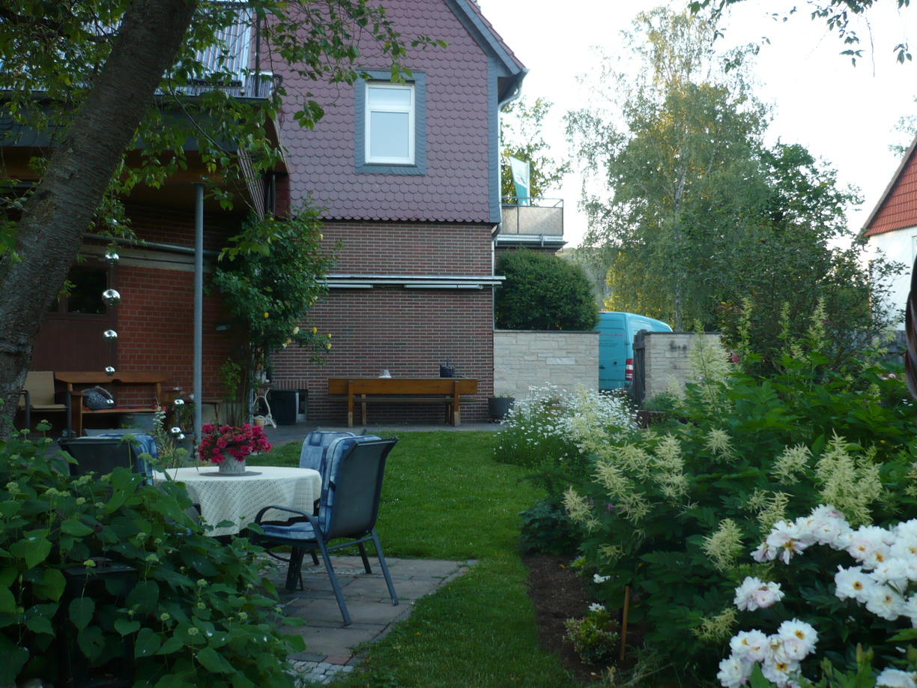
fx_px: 927
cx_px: 458
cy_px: 344
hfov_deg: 52.6
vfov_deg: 40.7
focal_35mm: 35
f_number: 2.8
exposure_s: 1/60
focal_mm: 5.8
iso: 100
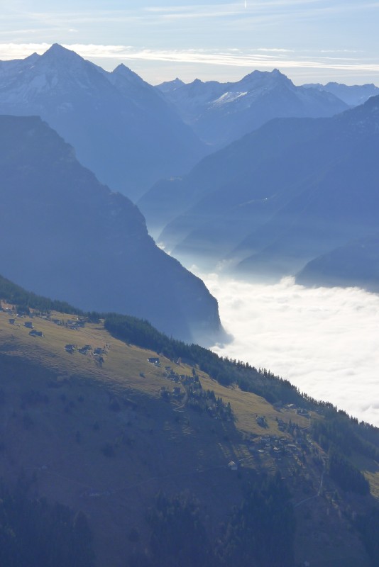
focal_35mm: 90
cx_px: 190
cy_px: 284
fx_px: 1420
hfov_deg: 15.2
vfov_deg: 22.6
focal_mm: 19.2
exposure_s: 1/800
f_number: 5
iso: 125
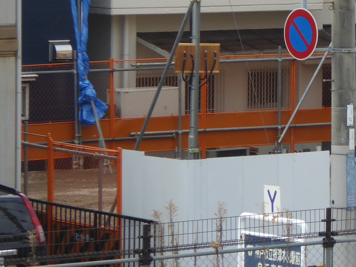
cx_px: 421
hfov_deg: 5.5
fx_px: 3671
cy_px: 24
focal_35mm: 357
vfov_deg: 4.2
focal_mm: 20.6
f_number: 5.1
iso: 100
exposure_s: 1/125
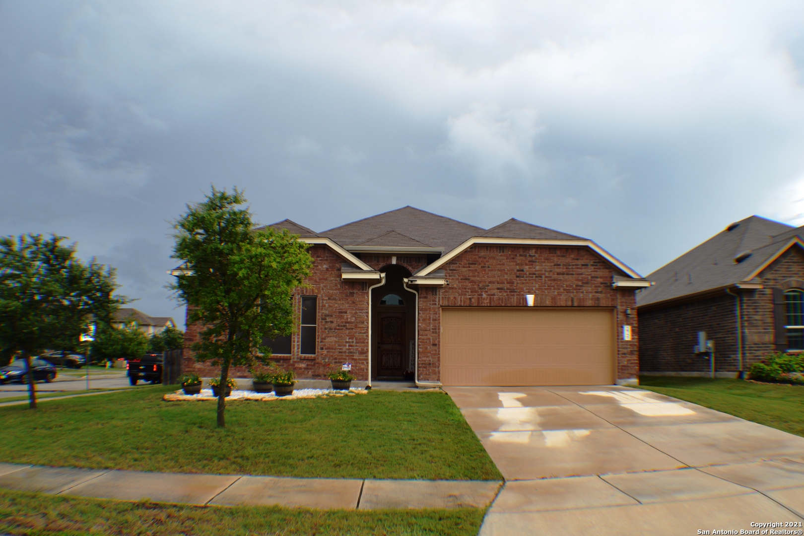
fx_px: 737
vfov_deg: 40.0
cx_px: 402
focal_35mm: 33
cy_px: 268
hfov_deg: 57.2
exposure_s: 1/200
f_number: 7.1
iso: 100
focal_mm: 22
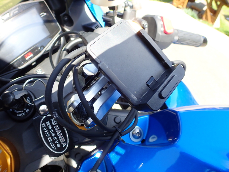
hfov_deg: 60.0
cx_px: 114
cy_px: 86
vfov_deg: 46.8
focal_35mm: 30
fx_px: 198
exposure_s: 1/160
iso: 100
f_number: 3.2
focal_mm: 5.5
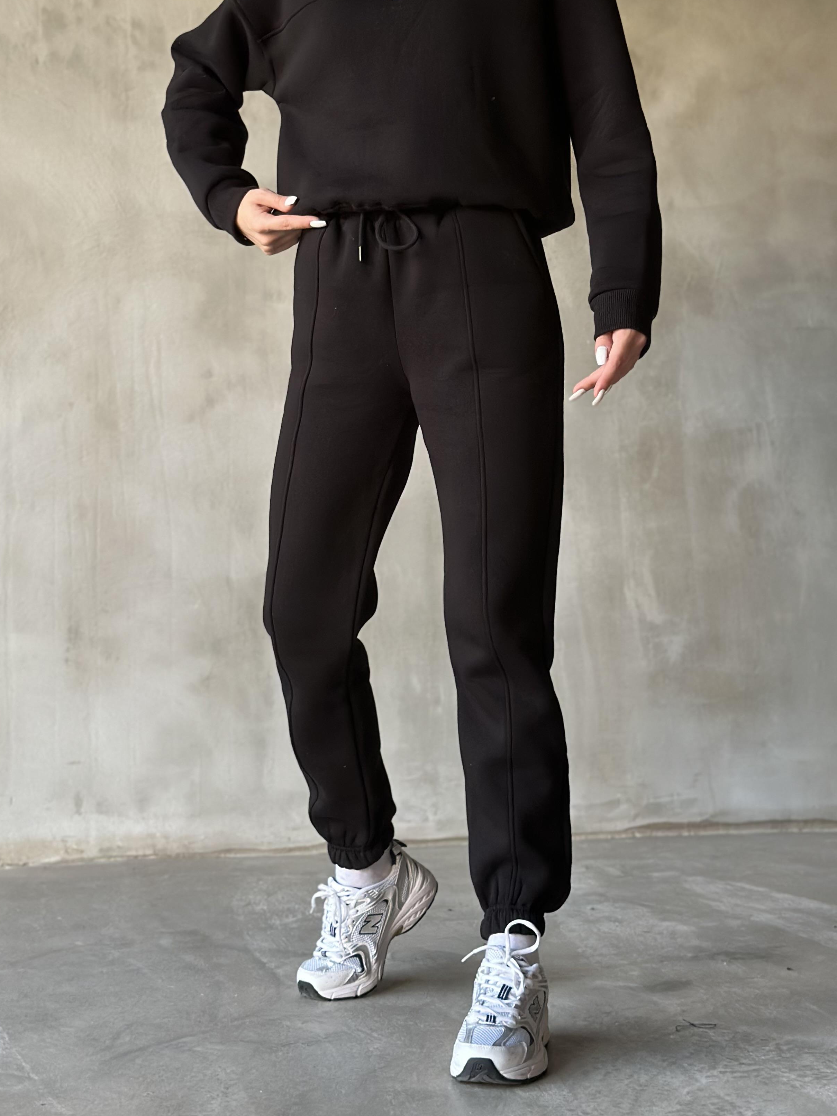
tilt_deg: +2.9
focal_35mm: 60
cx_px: 397
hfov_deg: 24.4
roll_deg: -0.2
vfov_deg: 32.1
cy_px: 455
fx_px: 1935
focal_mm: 6.86
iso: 250
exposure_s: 1/60
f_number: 1.78
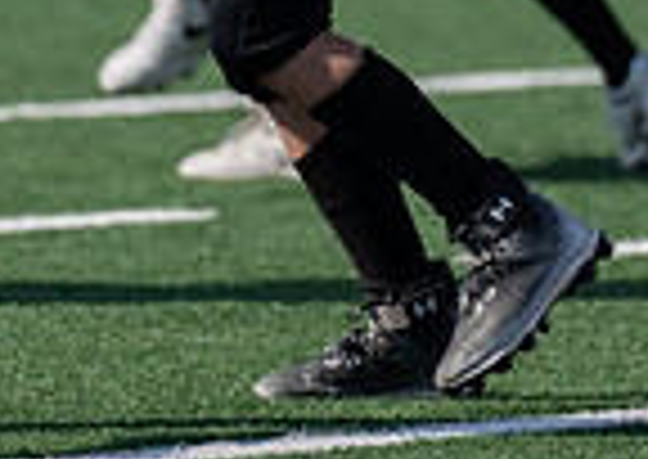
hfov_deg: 1.8
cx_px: 186
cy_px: -241
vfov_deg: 1.3
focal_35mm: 1099
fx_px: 20169
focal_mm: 200
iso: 100
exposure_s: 1/2500
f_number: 2.8
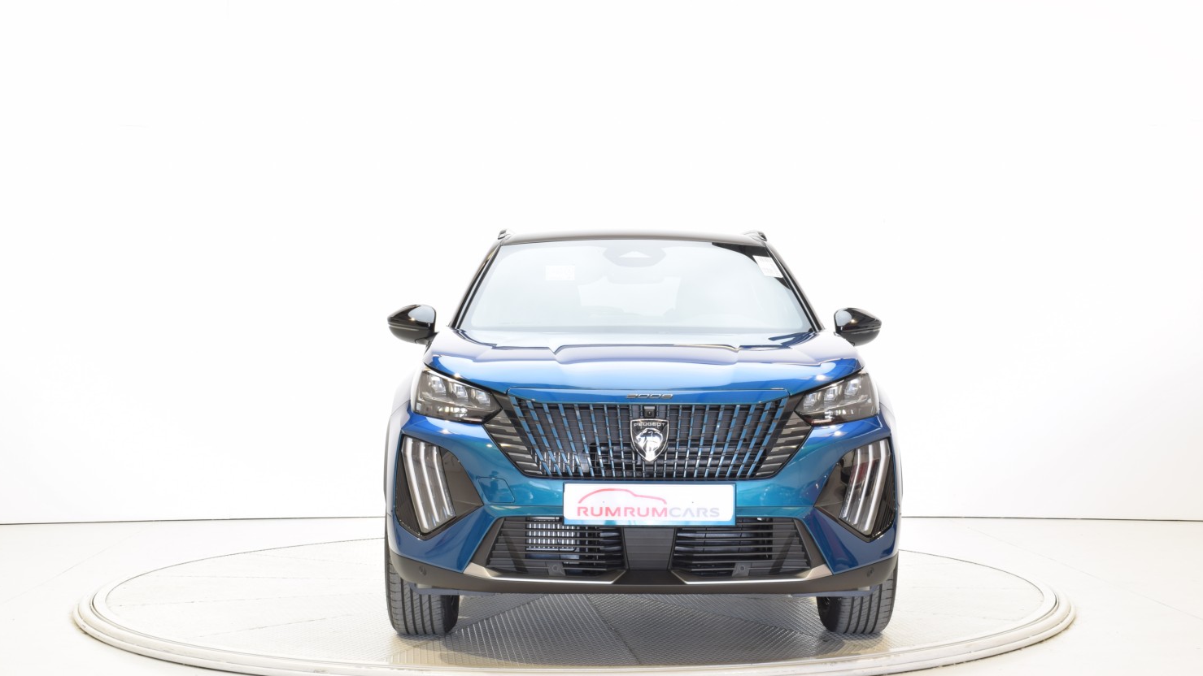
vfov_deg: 23.5
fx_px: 1627
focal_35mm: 51
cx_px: 599
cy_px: 374
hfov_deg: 40.6
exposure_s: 1/1.3
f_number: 16
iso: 100
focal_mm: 32
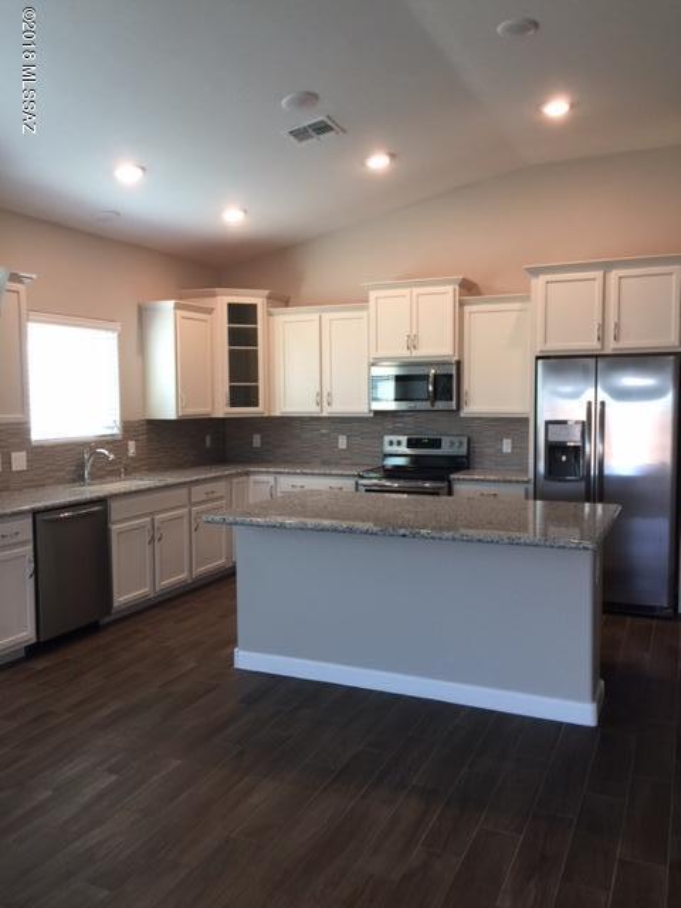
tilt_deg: -3.4
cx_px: 340
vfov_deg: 61.7
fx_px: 761
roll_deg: +0.8
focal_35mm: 29
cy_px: 454
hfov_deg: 48.2
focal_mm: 4.15
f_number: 2.2
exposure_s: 1/30
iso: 40
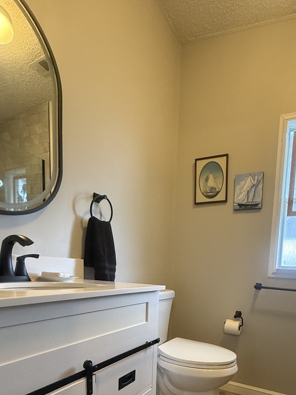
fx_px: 251
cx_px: 196
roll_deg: -3.3
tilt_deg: -4.7
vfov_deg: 71.4
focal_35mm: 22
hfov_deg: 59.7
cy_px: 294
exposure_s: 1/60
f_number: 2.2
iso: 500
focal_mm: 2.22
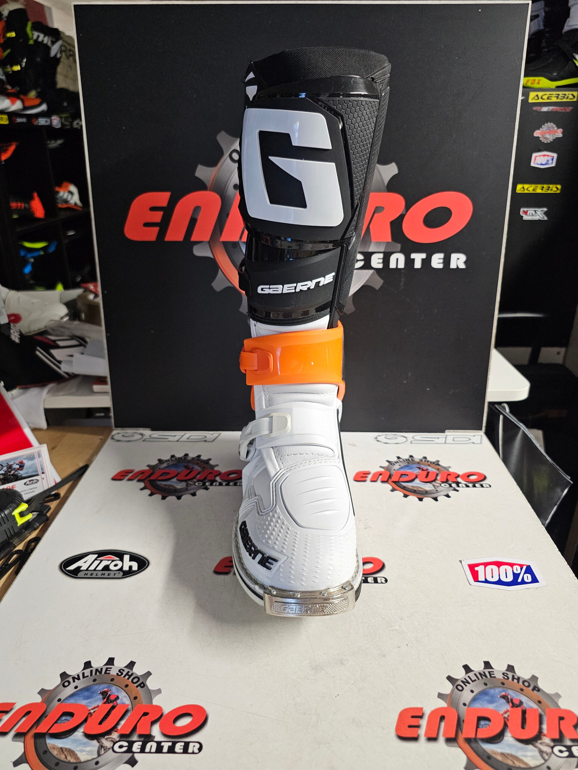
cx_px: 289
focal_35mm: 23
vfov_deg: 73.9
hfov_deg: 58.9
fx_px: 512
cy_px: 385
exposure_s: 1/100
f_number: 1.7
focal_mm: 6.3
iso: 640
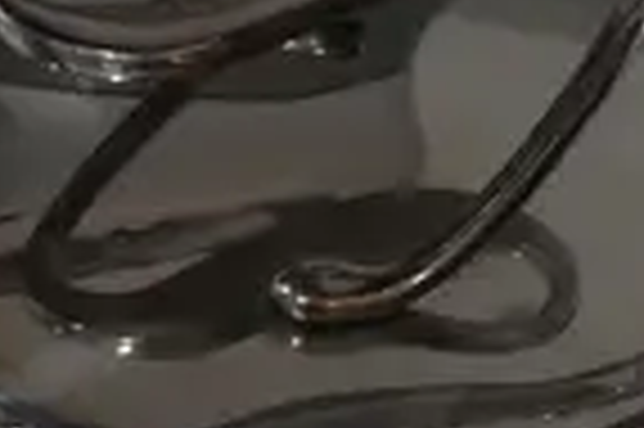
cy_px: 552
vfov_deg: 4.4
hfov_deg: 6.6
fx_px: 5593
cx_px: 347
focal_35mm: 313
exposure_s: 1/60
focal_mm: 21
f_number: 4.6
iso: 320
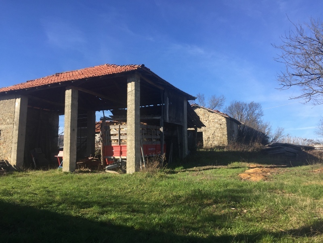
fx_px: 271
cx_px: 162
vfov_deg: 48.2
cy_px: 122
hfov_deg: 61.7
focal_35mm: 29
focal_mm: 4.15
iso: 32
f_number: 2.2
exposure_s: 1/879
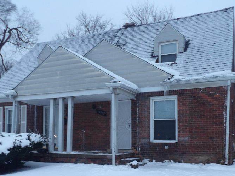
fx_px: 251
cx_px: 135
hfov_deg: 50.0
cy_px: 132
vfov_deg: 37.7
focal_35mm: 37
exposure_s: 1/17
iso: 291
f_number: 3.2
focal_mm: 4.3
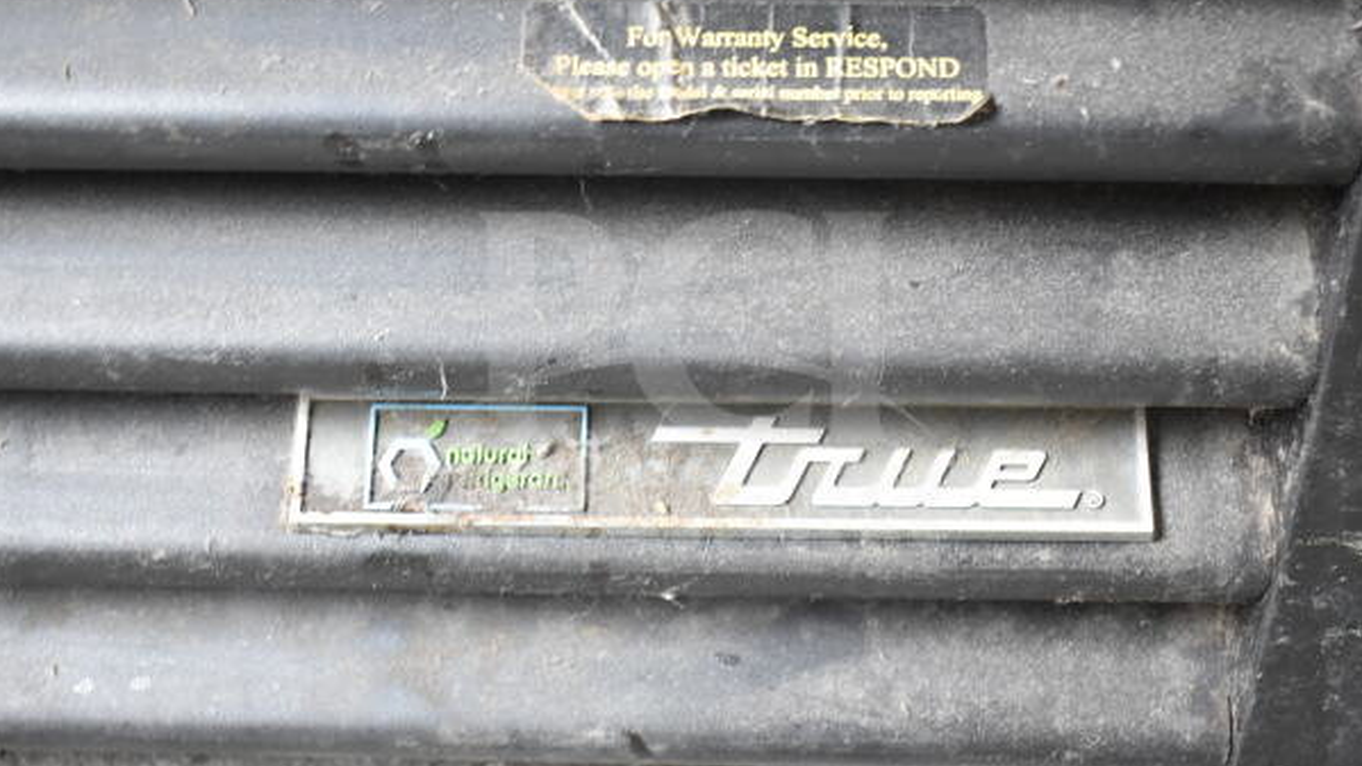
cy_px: 392
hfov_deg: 42.9
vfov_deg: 24.9
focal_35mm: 48
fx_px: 1734
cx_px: 682
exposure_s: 1/50
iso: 1800
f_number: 4.2
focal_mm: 30
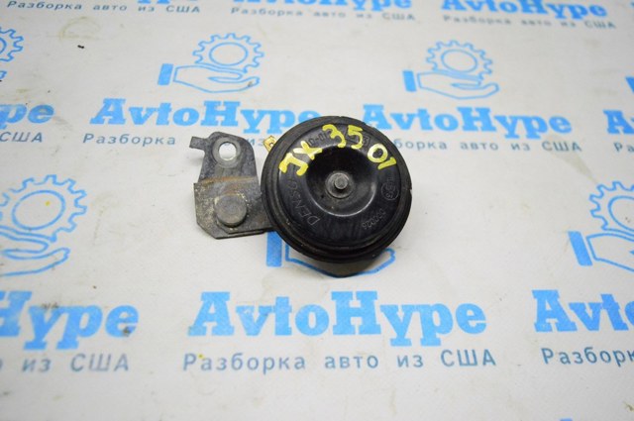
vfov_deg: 43.5
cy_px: 210
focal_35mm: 30
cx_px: 317
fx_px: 528
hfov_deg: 62.0
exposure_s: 1/1000
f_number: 3.8
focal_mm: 20
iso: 6400
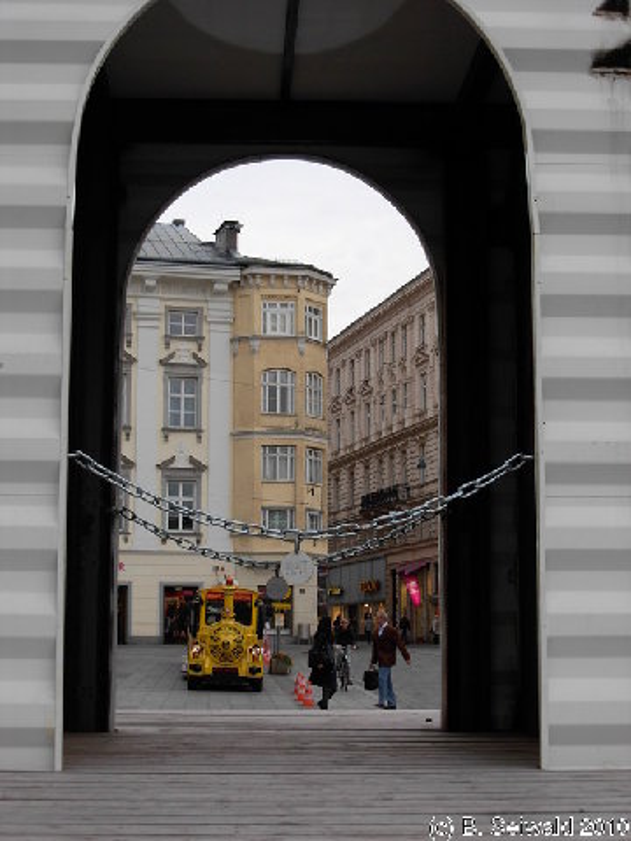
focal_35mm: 70
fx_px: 1701
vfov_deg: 27.8
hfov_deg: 21.0
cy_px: 420
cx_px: 316
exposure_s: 1/80.6
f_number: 3.5
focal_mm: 11.5
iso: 79
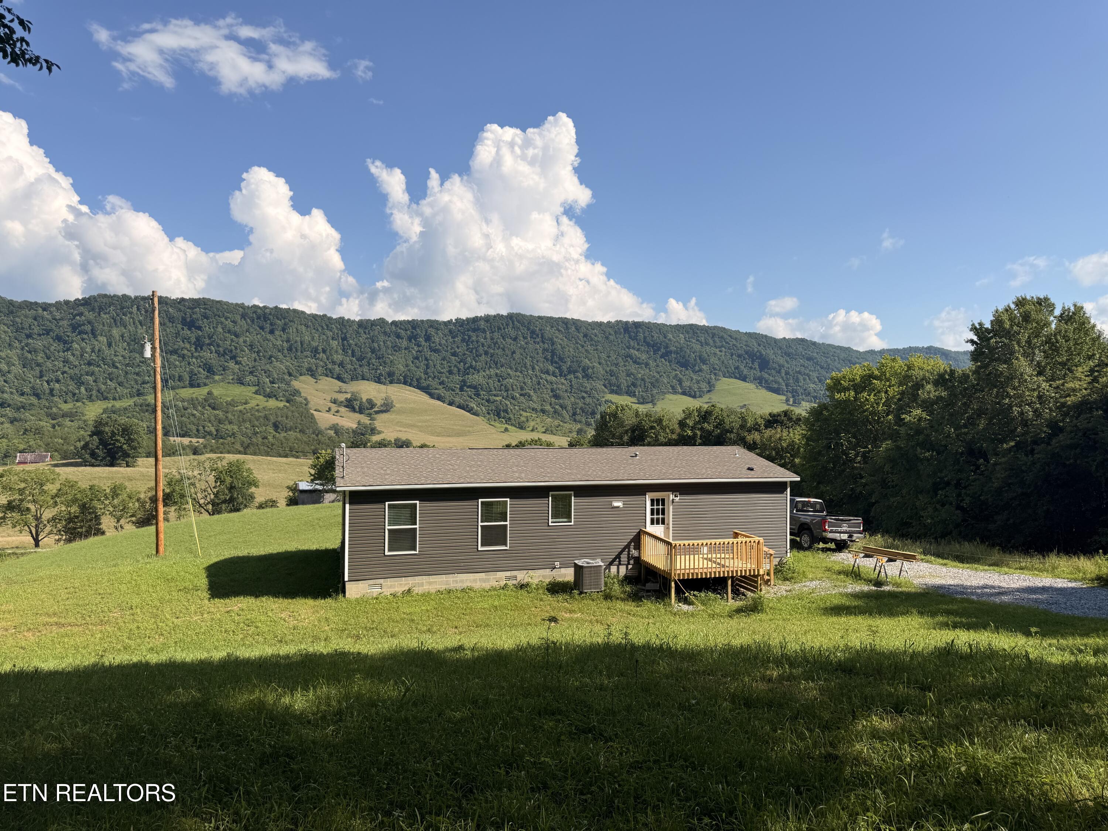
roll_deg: +1.0
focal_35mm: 24
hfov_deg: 71.6
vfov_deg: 56.8
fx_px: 768
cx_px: 554
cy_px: 416
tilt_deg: -1.6
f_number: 1.78
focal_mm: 6.76
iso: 80
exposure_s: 1/5714
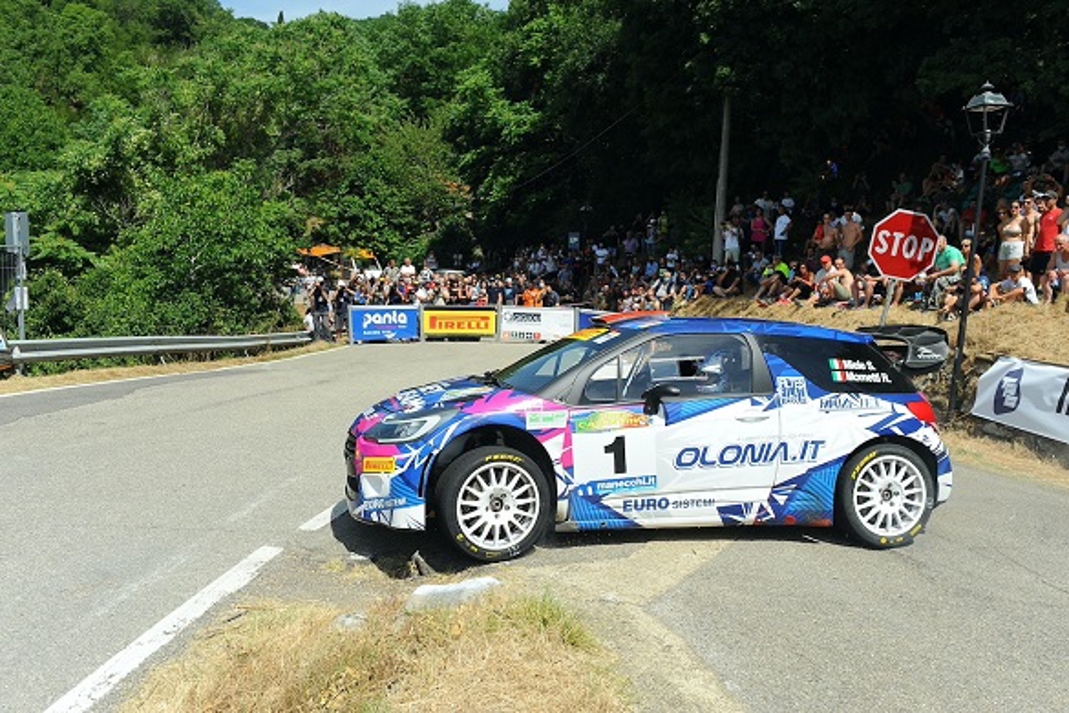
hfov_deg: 55.8
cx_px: 534
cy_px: 356
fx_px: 1010
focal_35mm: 34
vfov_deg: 38.9
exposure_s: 1/2000
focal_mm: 34
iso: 640
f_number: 7.1
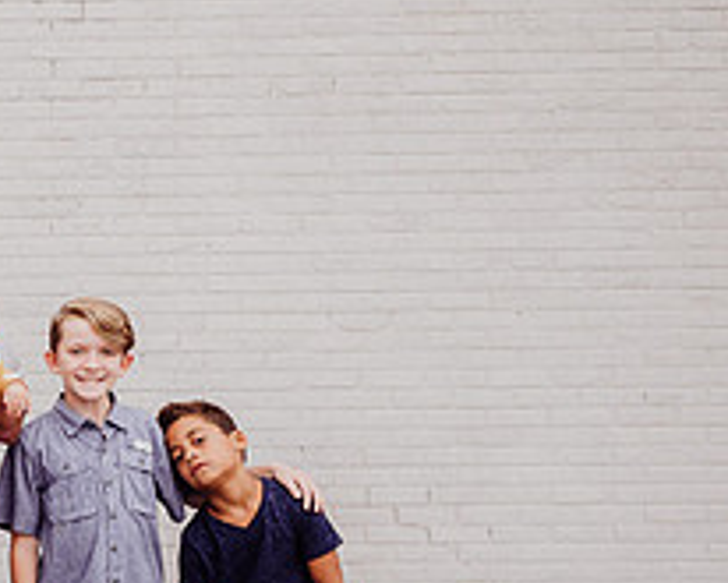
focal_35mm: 66
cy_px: 388
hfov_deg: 25.0
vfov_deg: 23.1
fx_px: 1423
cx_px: -211
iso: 200
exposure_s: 1/200
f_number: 2.5
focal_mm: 24
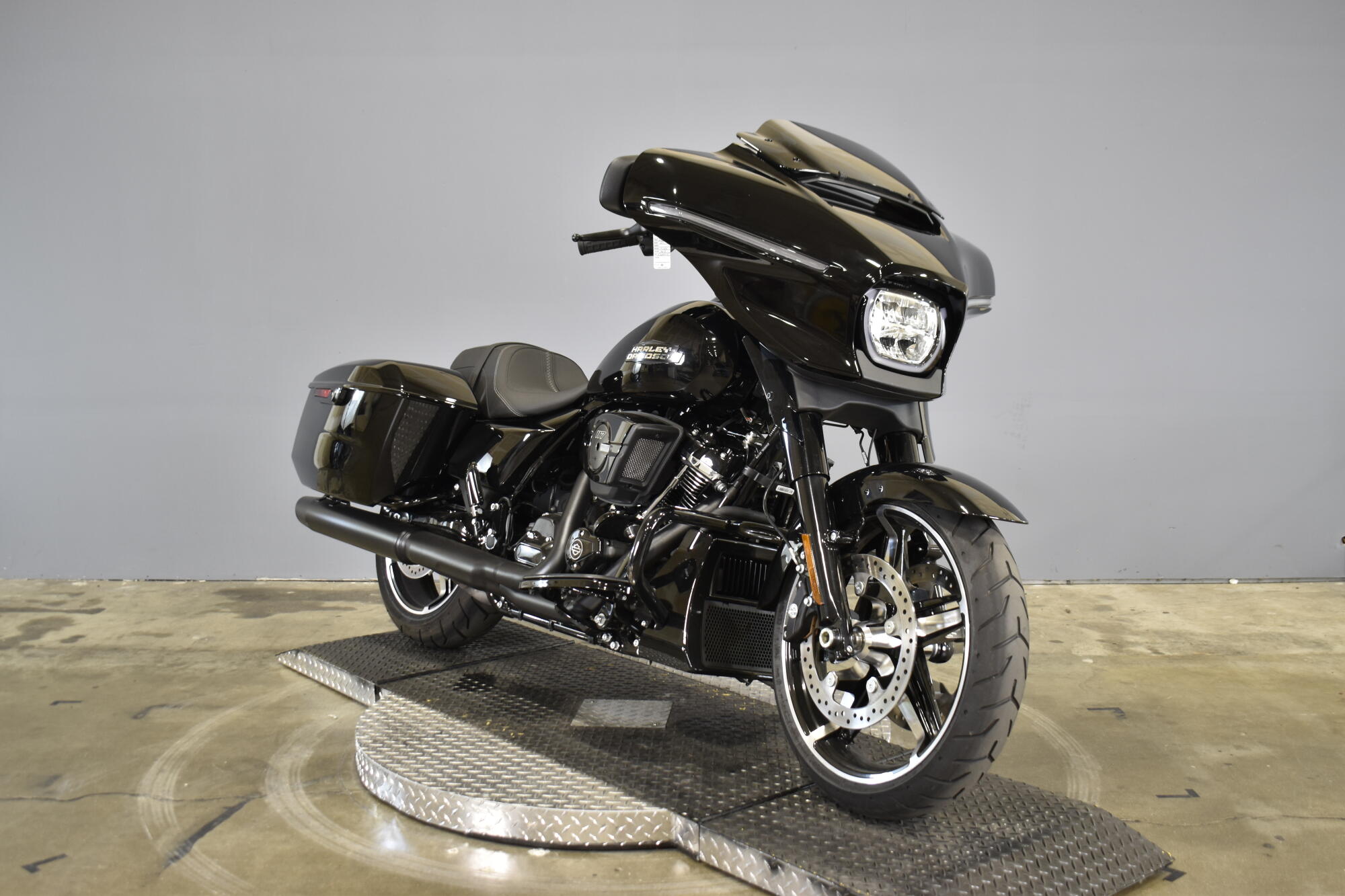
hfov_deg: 53.1
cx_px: 672
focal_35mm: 36
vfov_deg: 36.9
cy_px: 448
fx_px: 1345
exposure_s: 1/15
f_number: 4
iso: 400
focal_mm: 24
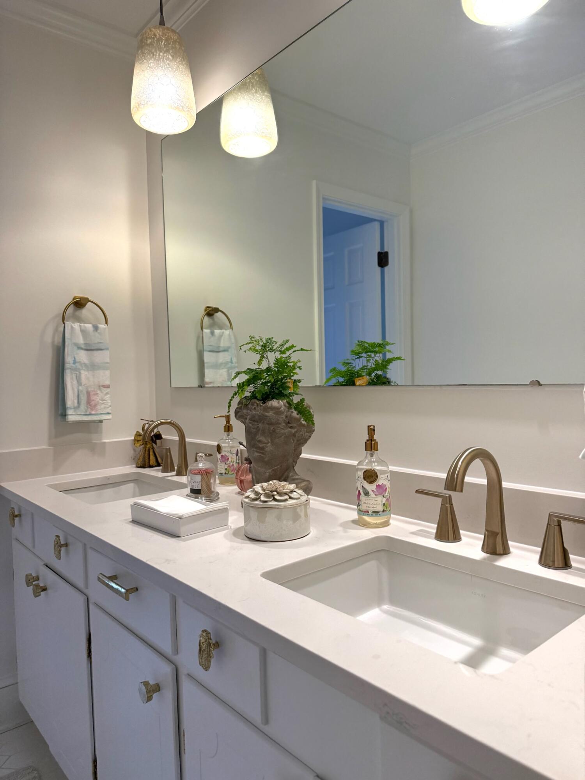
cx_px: 292
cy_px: 390
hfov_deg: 56.8
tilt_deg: -1.1
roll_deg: +1.1
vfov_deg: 71.6
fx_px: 541
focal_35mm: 24
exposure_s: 1/194
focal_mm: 6.76
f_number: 1.78
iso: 200
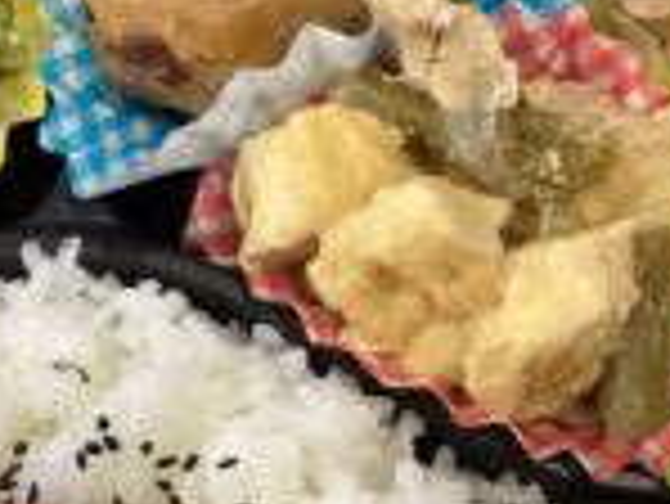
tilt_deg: -81.0
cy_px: 394
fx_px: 1511
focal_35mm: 78
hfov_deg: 25.0
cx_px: 286
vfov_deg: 18.8
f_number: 2.4
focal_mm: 3.3
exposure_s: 1/60
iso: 200
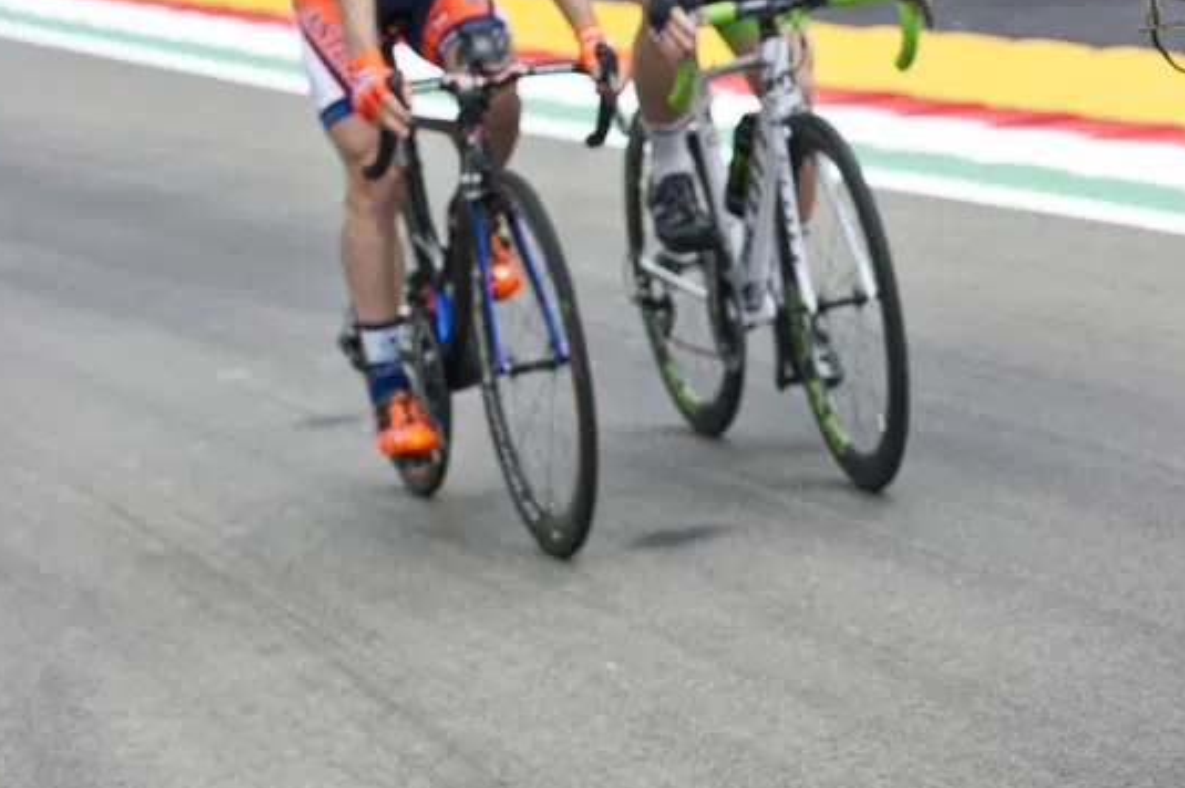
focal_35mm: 157
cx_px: 1298
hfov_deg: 12.9
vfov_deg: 8.7
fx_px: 5165
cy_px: 165
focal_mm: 70
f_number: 4.5
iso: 200
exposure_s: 1/640
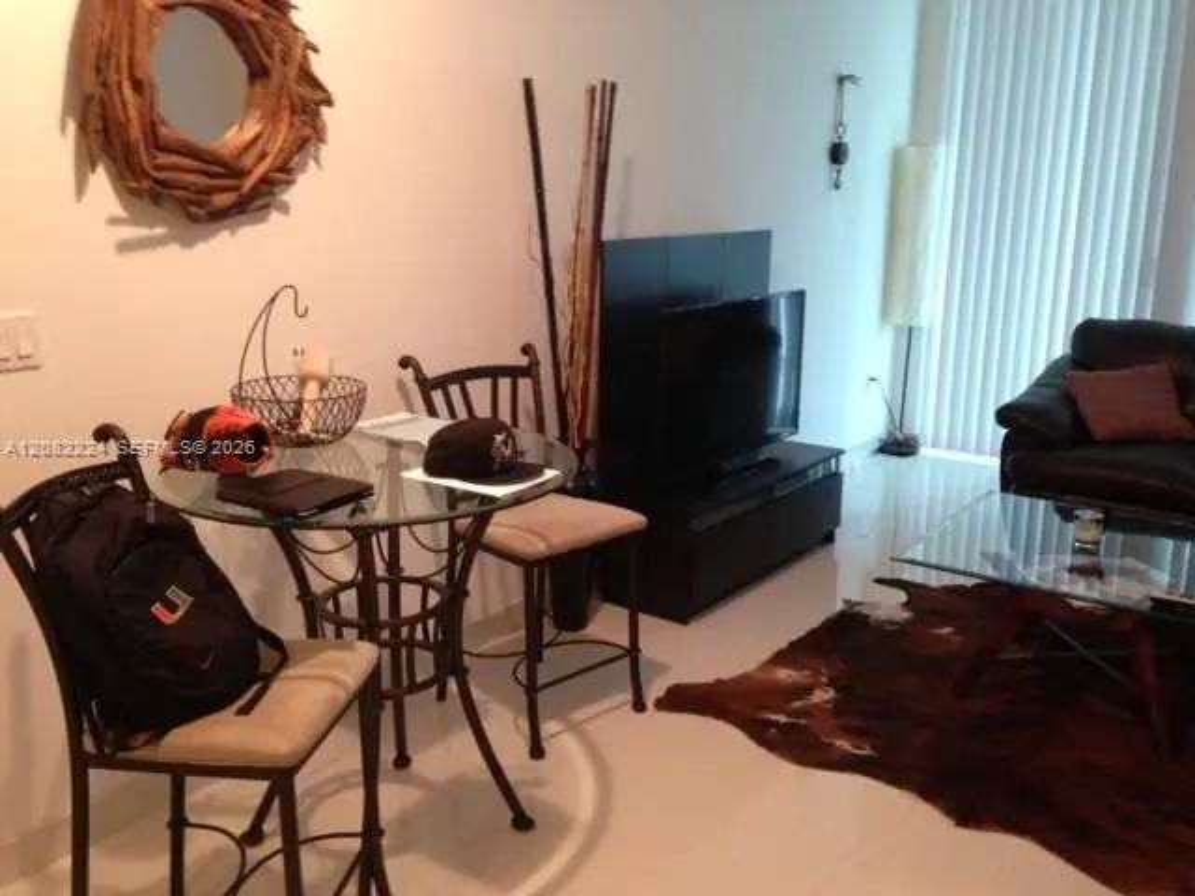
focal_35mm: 33
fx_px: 1139
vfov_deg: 42.9
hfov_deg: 55.4
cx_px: 598
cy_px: 448
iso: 200
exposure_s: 1/20
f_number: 2.4
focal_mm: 4.13
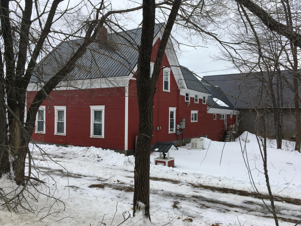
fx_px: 252
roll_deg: +0.0
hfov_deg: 61.7
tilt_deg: -0.2
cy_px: 113
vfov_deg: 48.2
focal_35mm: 29
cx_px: 150
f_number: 2.2
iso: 25
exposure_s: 1/358
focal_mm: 4.15
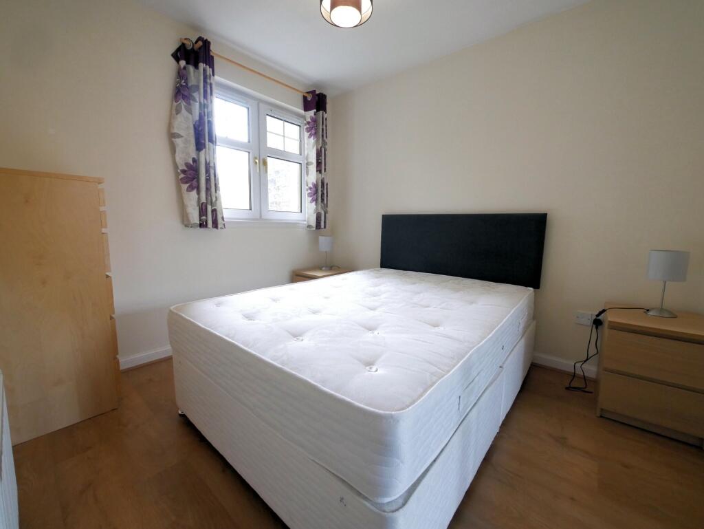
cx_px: 352
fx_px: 285
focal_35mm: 14
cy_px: 264
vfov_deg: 85.7
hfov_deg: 102.0
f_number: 4
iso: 2000
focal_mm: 7
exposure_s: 1/60
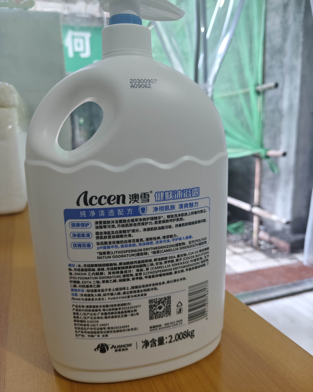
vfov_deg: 70.3
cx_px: 156
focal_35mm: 24
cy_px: 198
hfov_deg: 58.8
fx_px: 278
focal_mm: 5.56
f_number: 1.88
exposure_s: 1/100
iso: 445
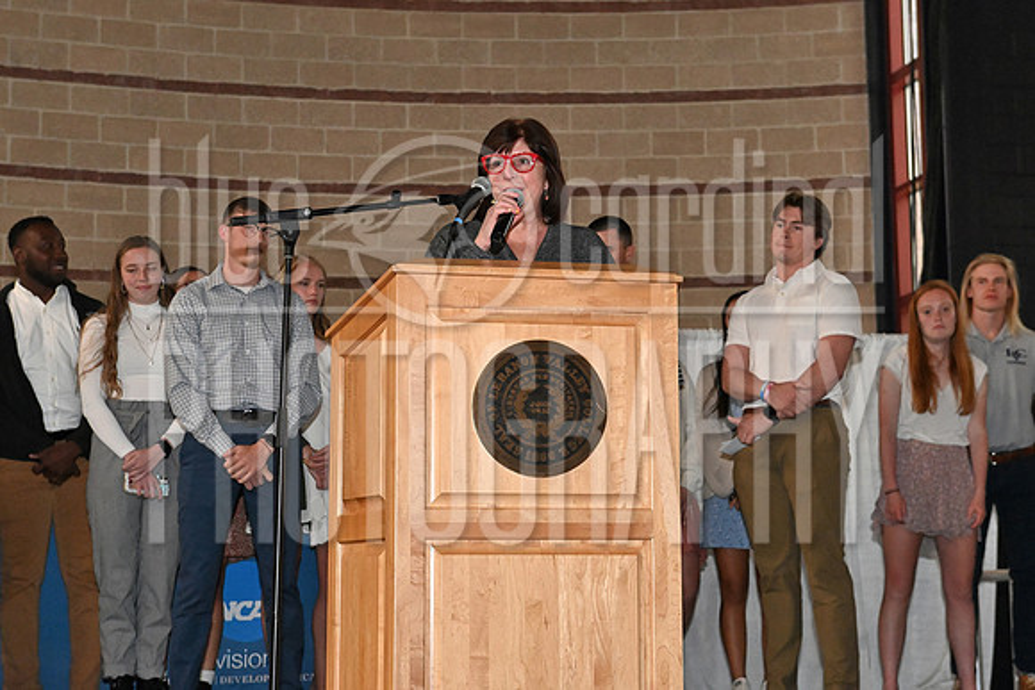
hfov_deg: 32.4
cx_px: 518
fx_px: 1783
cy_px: 345
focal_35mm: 62
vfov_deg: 21.9
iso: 12800
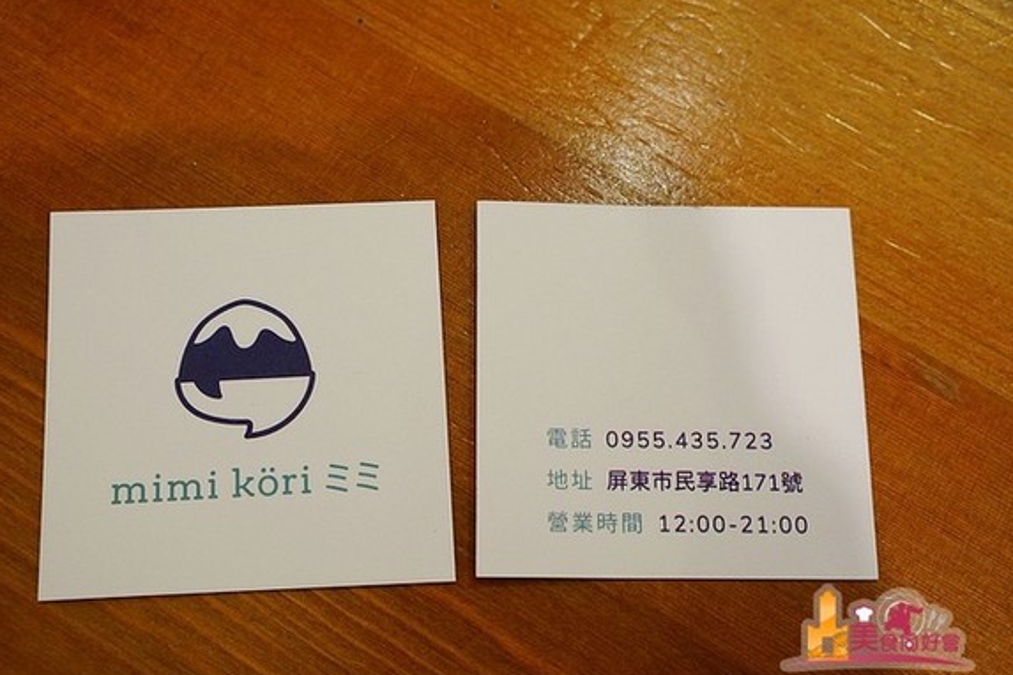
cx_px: 486
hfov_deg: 44.5
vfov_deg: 30.5
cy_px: 345
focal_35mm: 44
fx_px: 1238
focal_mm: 28
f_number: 5.6
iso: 2500
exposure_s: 1/60
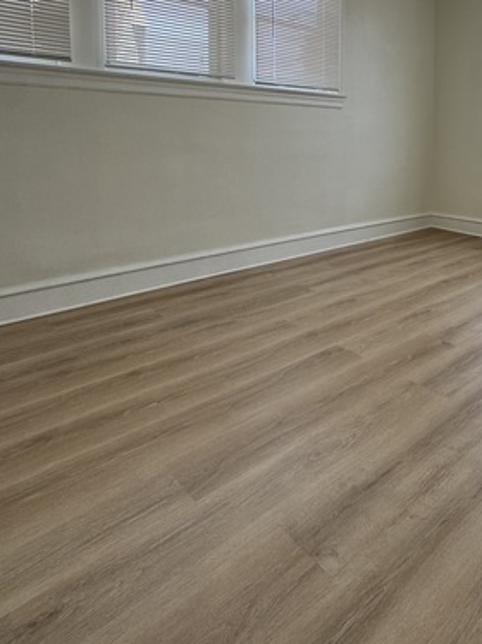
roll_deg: +0.1
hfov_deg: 49.7
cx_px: 420
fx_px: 465
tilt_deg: -3.2
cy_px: 175
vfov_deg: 65.9
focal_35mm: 25
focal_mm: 2.22
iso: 64
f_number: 2.2
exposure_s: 1/120
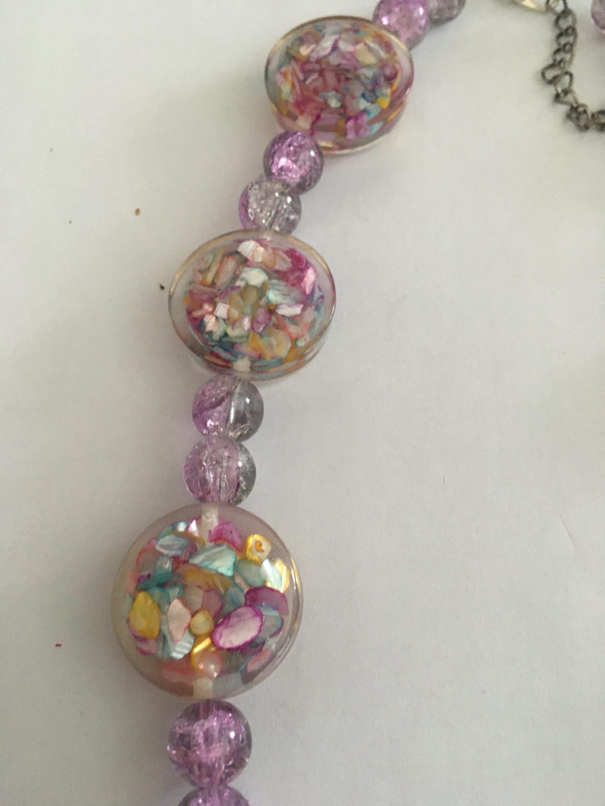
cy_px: 403
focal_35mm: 29
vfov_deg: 61.7
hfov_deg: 48.2
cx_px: 302
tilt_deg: -70.7
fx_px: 676
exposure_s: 1/20
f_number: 2.2
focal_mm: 4.15
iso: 200
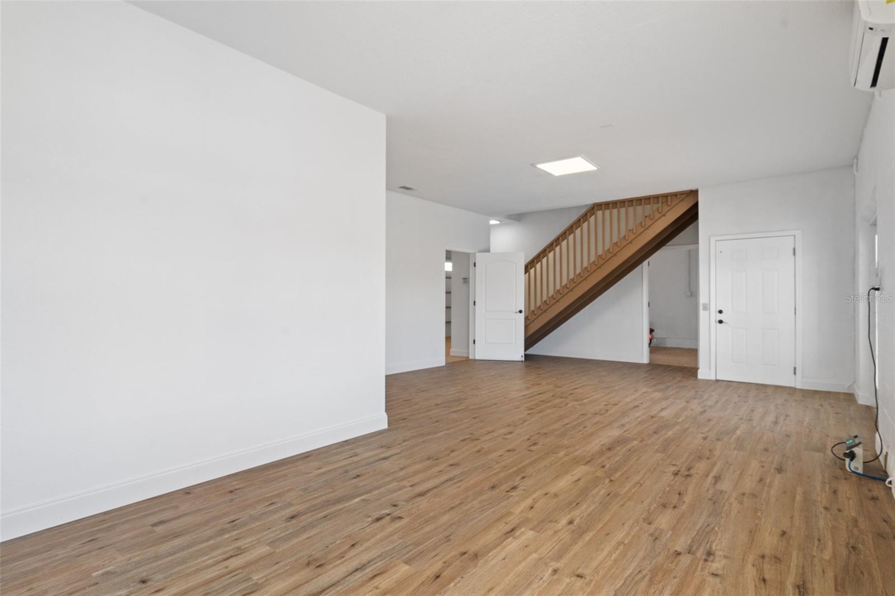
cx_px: 448
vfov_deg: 67.4
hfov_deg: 90.0
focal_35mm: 18
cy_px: 298
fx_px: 447
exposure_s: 1/1.67
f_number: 8
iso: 320
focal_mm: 18
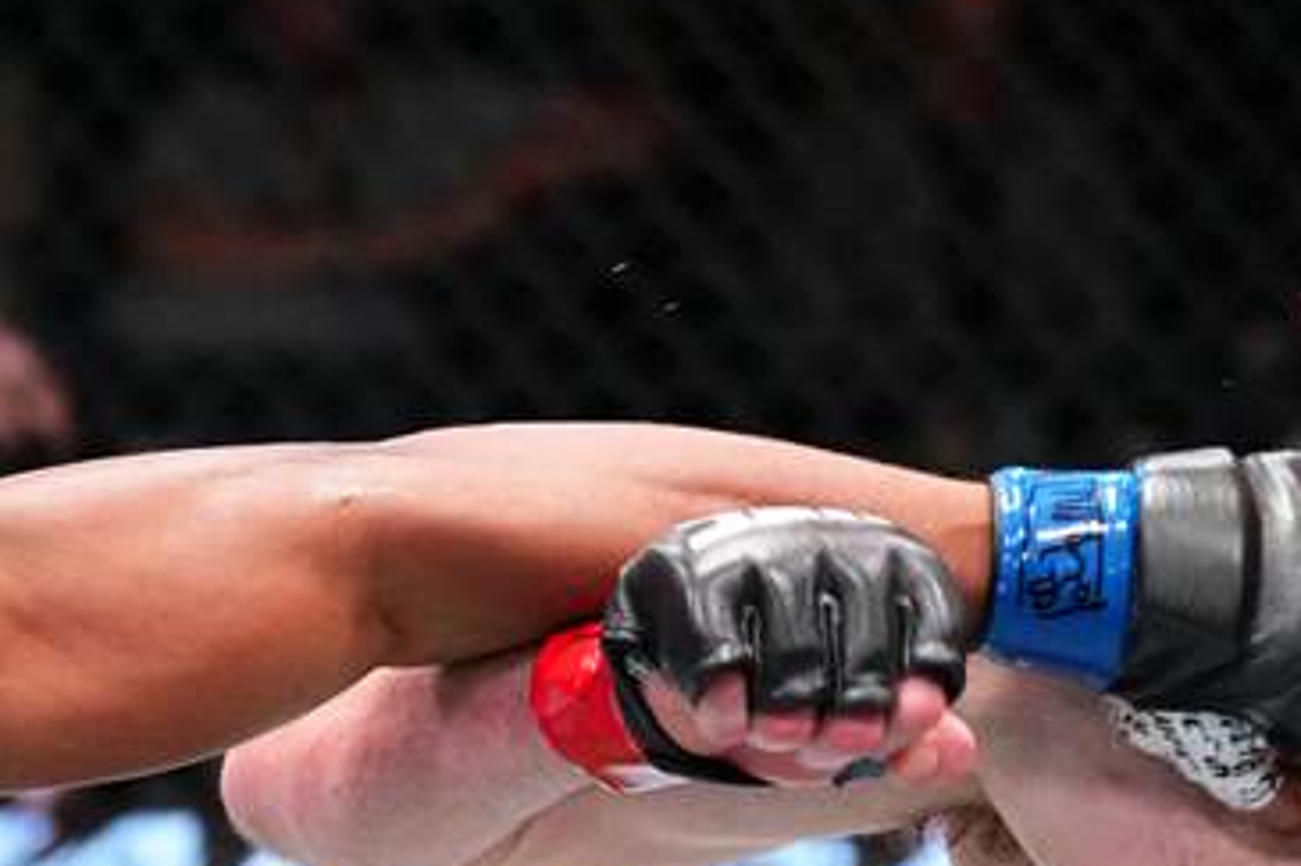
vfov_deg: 6.6
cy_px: 1176
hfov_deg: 9.9
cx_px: 267
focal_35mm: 207
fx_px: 7477
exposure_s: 1/1250
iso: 5000
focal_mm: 70
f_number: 2.8
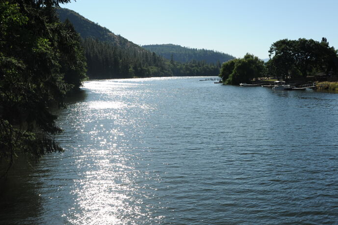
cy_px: 114
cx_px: 169
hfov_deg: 44.5
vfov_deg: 30.4
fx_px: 413
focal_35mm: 44
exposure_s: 1/800
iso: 200
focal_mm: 38
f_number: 8
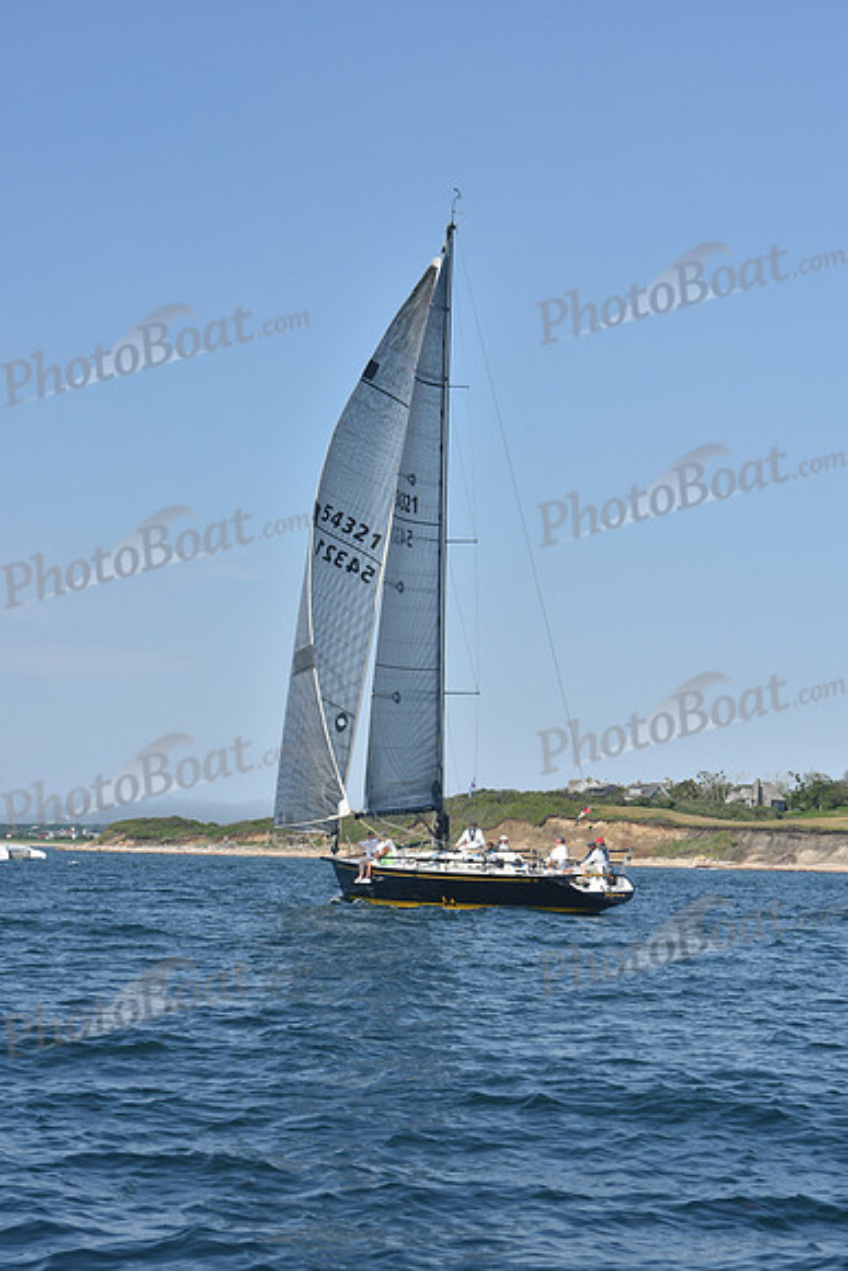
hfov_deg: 16.7
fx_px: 2895
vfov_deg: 24.8
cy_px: 636
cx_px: 424
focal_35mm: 82
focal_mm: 82
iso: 320
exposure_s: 1/1000
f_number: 10
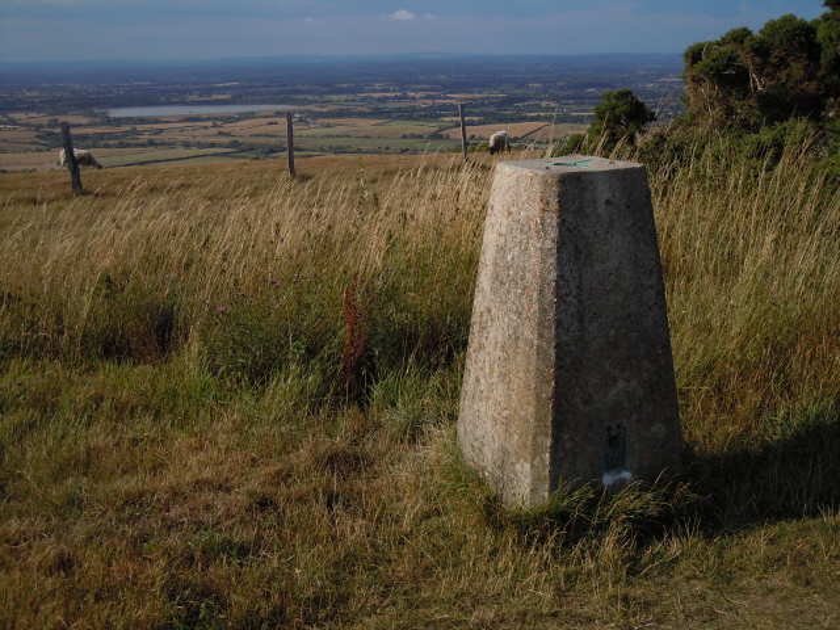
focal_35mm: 45
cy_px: 315
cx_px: 420
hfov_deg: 42.1
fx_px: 1092
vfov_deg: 32.2
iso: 100
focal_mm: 8.1
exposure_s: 1/320
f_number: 7.6
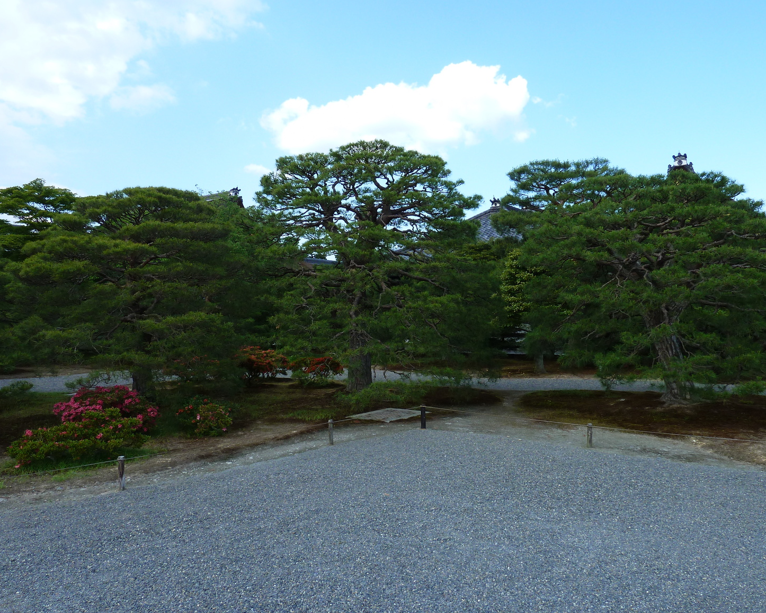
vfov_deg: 53.2
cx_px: 402
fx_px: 612
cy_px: 296
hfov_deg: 64.0
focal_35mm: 27
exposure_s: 1/250
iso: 80
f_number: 4
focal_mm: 4.1
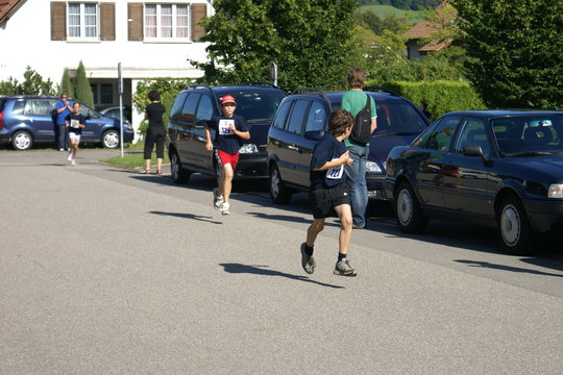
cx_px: 282
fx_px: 1642
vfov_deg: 13.0
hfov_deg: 19.5
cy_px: 188
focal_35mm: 105
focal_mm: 70
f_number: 6.3
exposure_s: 1/320
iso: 100
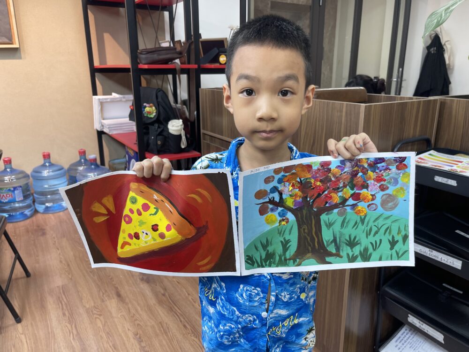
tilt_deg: -15.6
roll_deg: +0.4
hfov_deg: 69.4
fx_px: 339
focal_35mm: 25
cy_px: 176
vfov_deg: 54.9
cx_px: 234
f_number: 1.6
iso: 125
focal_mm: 5.1
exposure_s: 1/100
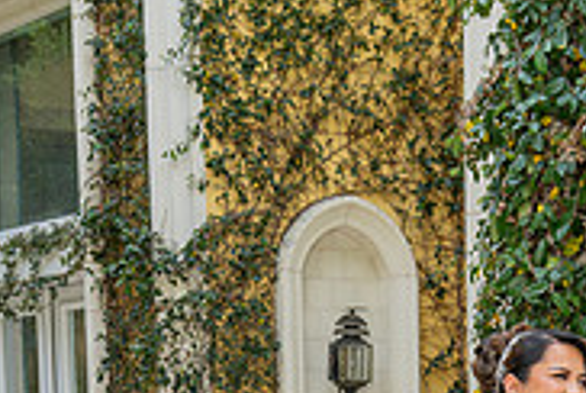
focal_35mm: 123
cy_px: 701
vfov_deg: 10.5
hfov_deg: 16.5
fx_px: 2005
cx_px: 469
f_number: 4.5
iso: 200
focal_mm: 32
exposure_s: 1/200
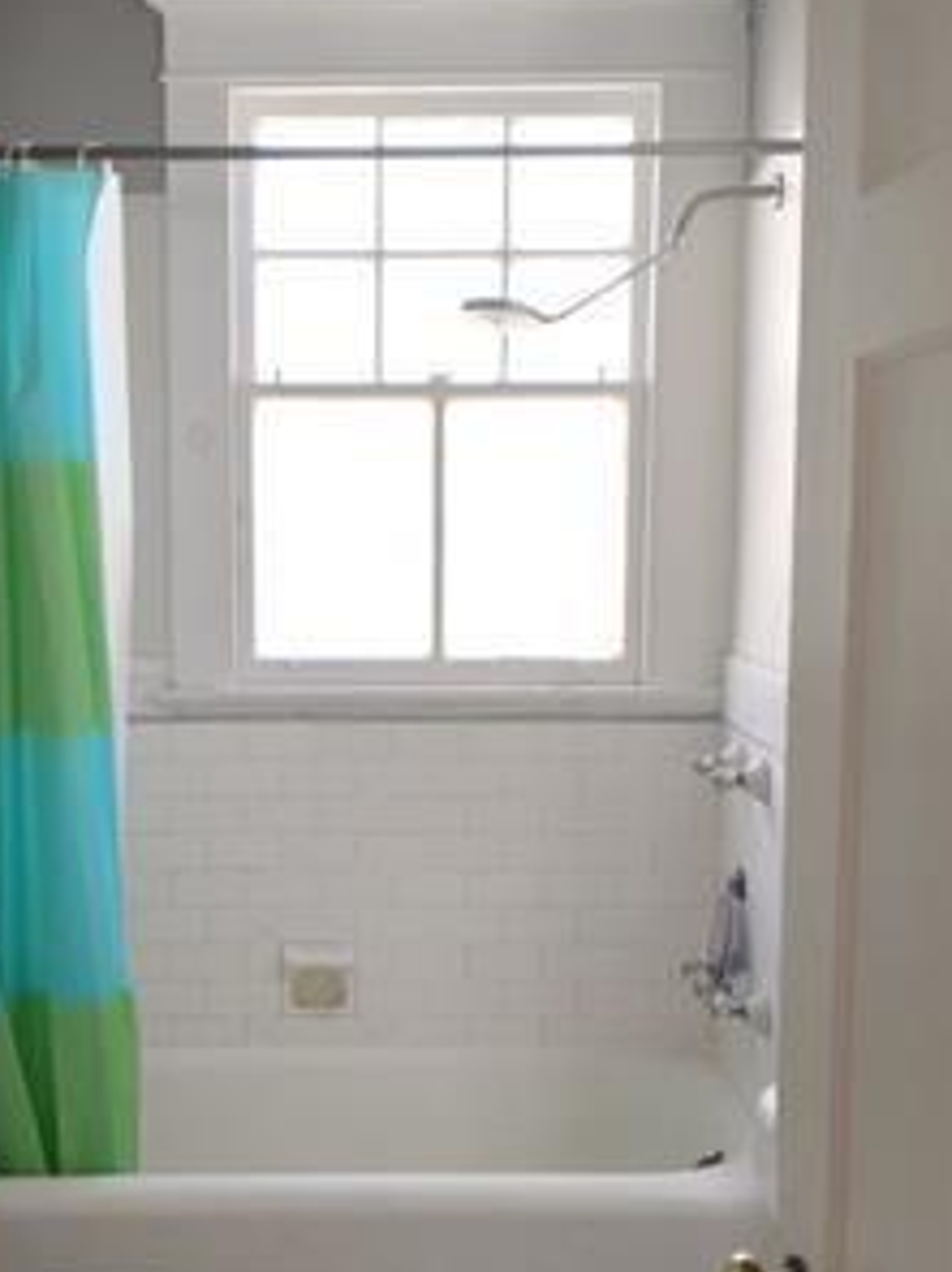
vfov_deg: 42.9
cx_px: 370
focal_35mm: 44
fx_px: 1615
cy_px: 668
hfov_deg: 32.7
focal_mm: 4.44
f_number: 1.8
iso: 156
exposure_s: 1/120
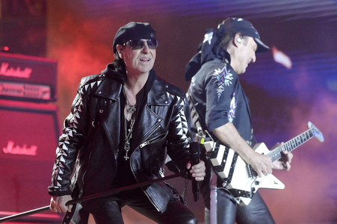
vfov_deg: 4.0
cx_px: 168
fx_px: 3180
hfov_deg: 6.1
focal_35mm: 340
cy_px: 112
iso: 12800
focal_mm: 340
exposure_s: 1/640
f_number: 5.6
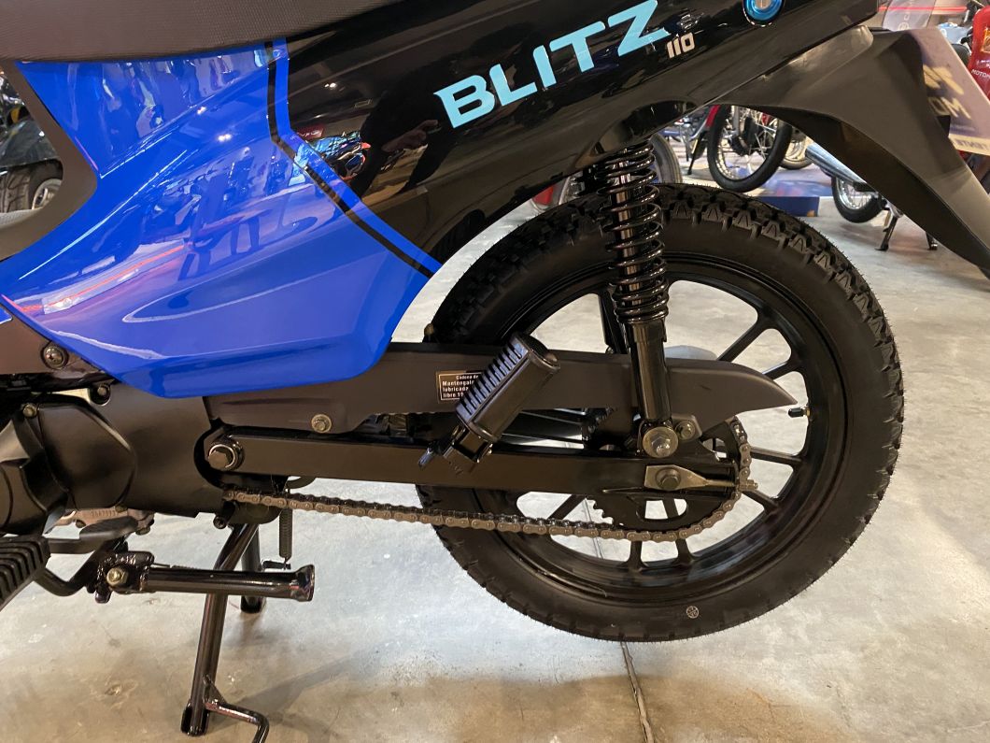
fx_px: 744
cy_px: 372
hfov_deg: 67.3
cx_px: 495
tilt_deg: -20.3
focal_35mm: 26
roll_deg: +0.2
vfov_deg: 53.1
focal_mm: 4.25
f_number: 1.8
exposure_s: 1/33
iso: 500
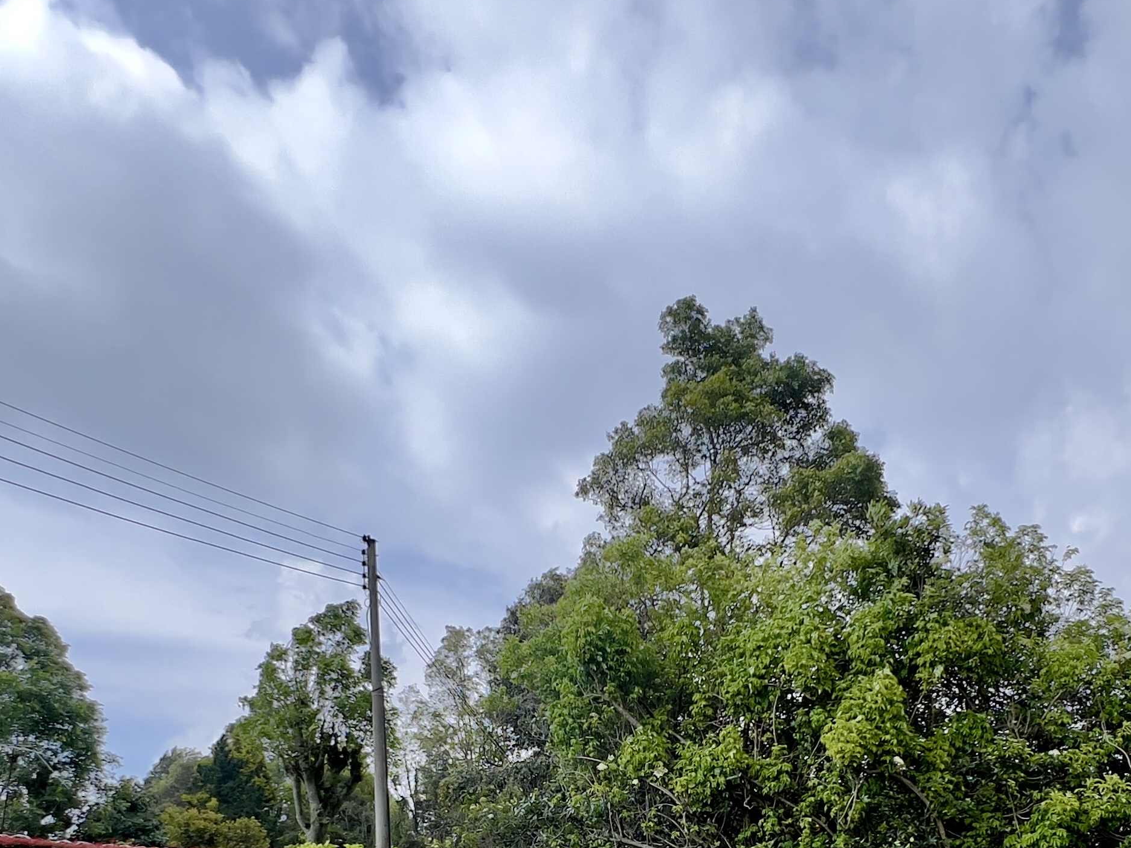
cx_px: 666
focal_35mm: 28
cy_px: 856
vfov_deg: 42.6
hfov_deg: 63.0
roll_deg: -0.6
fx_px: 915
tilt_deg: +4.5
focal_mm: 1.57
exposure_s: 1/405
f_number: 1.8
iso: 32
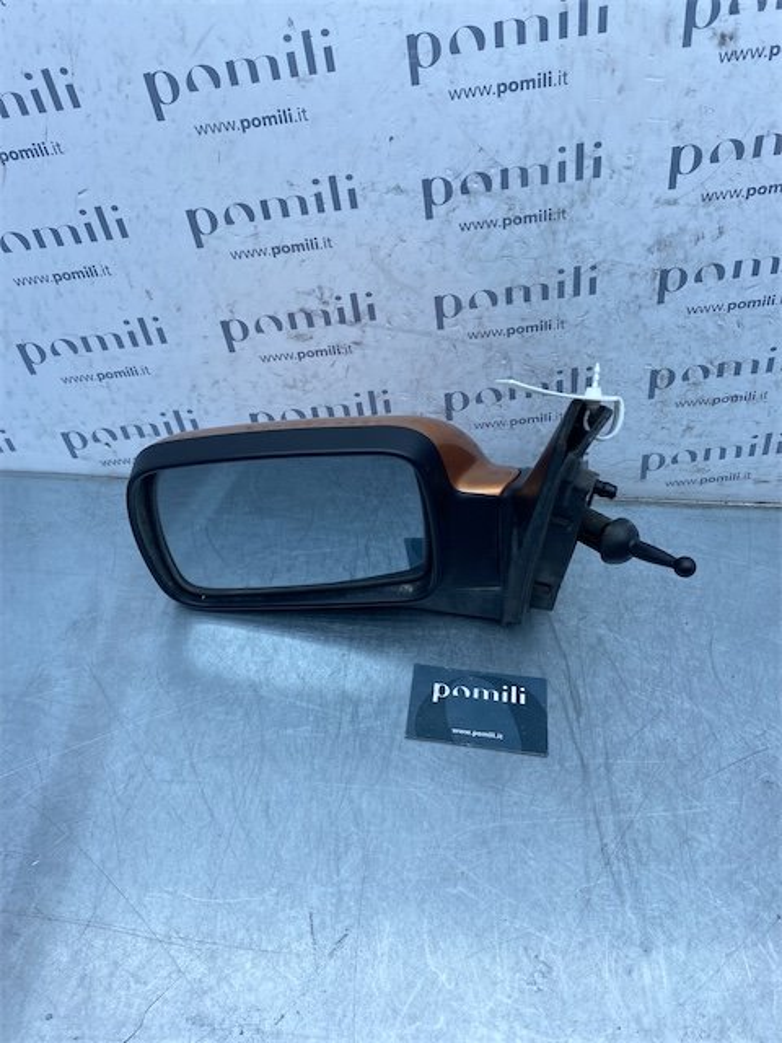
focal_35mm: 26
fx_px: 783
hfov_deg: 53.1
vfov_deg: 67.3
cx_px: 391
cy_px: 522
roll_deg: -4.1
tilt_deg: -43.6
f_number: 1.8
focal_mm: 4.25
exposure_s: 1/942
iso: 32
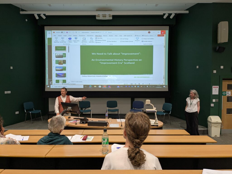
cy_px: 87
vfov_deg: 51.4
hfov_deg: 65.3
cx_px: 116
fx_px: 181
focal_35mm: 27
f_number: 1.73
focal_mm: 4.38
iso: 66
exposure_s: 1/33.3
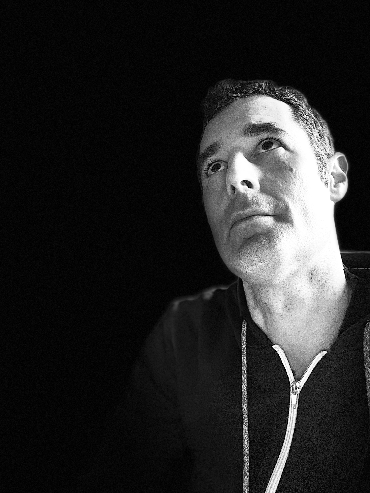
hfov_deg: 46.8
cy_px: 246
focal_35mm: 30
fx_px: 428
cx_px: 185
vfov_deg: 60.0
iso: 160
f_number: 1.9
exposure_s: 1/60
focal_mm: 2.69
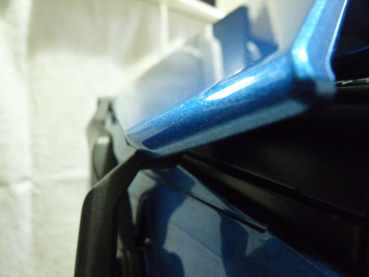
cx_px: 184
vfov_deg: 51.4
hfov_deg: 65.3
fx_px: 288
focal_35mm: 27
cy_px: 138
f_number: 2.8
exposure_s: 1/8
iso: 800
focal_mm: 4.8
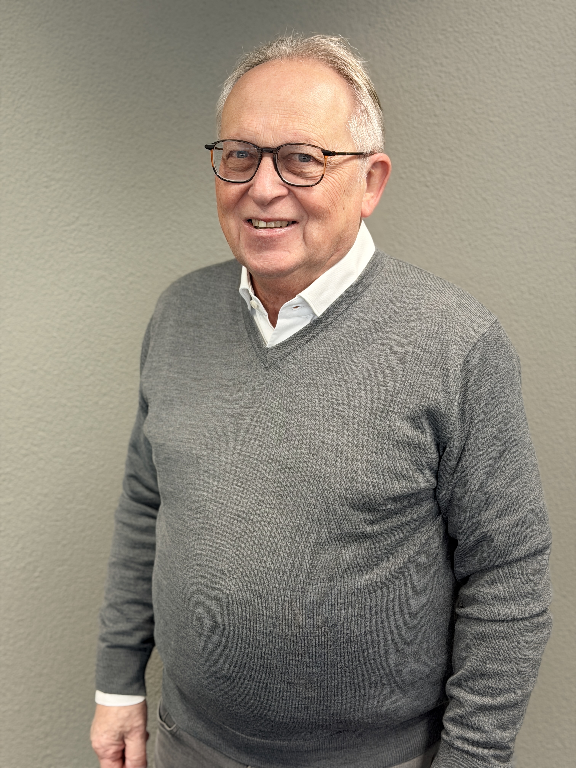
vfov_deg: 39.7
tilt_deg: -11.2
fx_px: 1065
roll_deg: -0.7
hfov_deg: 30.3
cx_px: 288
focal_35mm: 48
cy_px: 384
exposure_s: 1/50
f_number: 1.78
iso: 80
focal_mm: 6.76
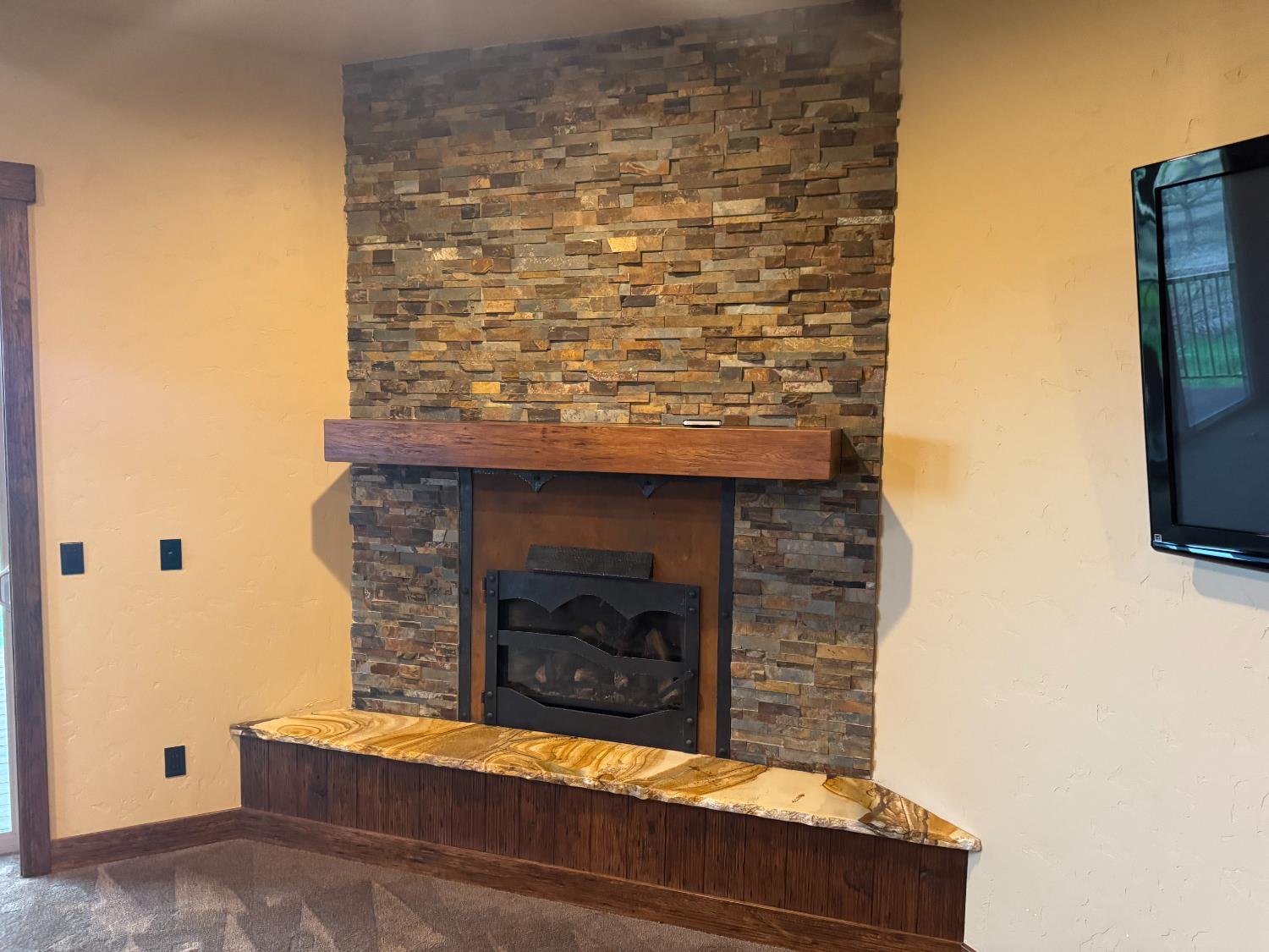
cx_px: 634
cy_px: 476
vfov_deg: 56.8
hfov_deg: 71.6
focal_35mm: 24
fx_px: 880
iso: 800
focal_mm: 6.76
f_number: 1.78
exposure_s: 1/60
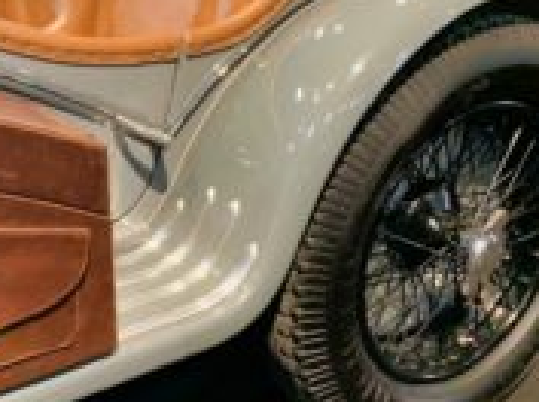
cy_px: 134
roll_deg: +1.9
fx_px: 824
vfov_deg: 27.3
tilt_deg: -18.5
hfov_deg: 35.2
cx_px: 116
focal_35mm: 53
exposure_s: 1/50
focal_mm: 4.25
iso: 320
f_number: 1.8
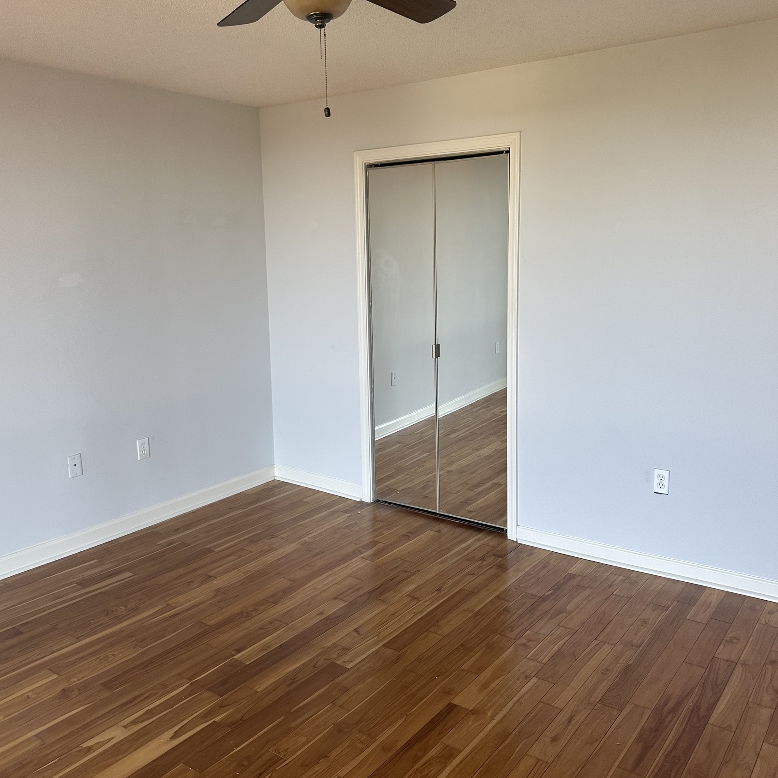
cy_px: 353
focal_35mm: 29
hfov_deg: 55.6
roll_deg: +0.8
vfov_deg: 55.5
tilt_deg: -7.2
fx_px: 737
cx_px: 380
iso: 125
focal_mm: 6.86
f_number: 1.78
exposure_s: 1/121
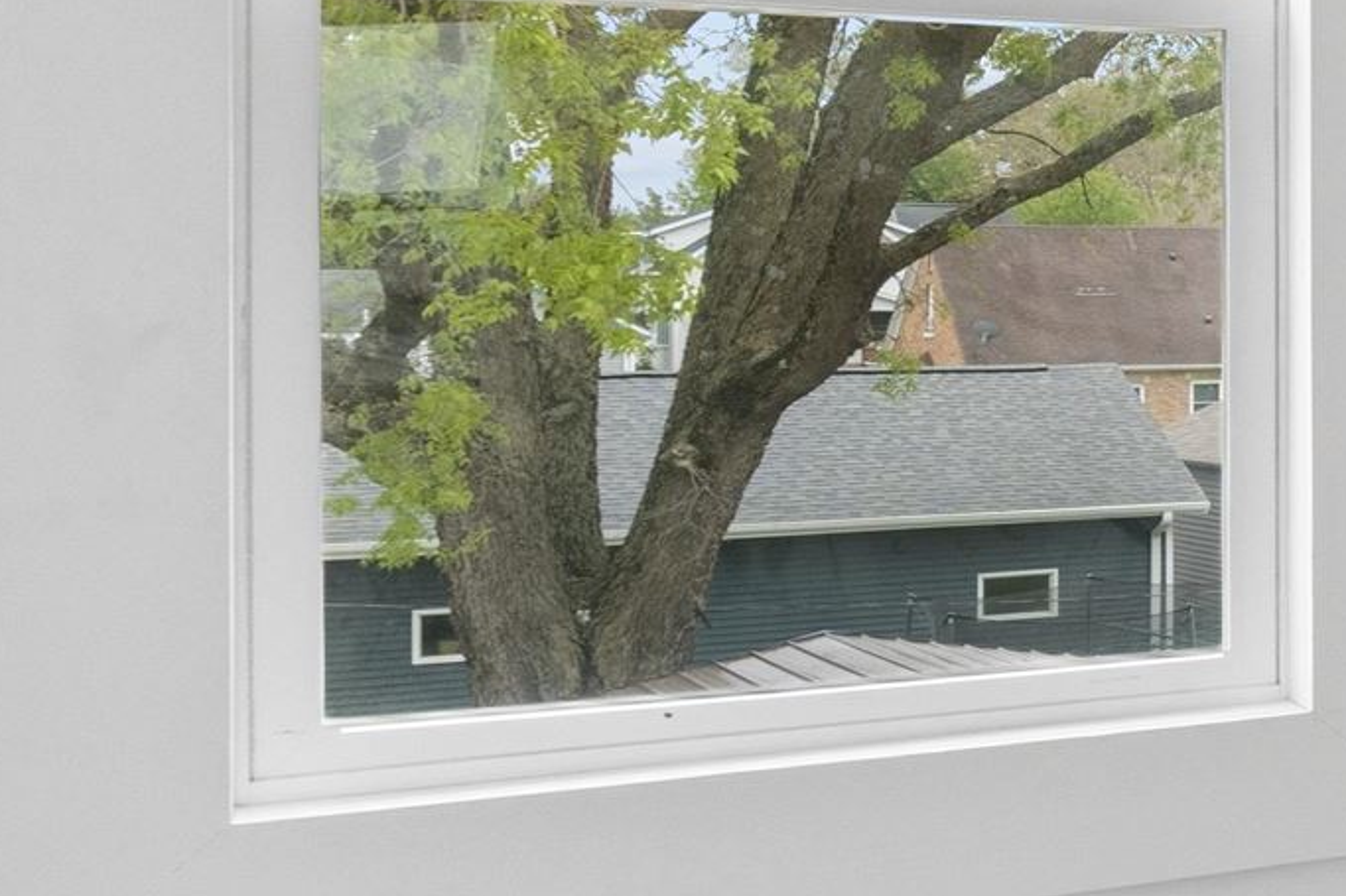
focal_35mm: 72
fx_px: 2691
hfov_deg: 18.6
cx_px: 2666
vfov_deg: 18.9
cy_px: 297
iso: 800
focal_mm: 16
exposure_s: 1/125
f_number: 10
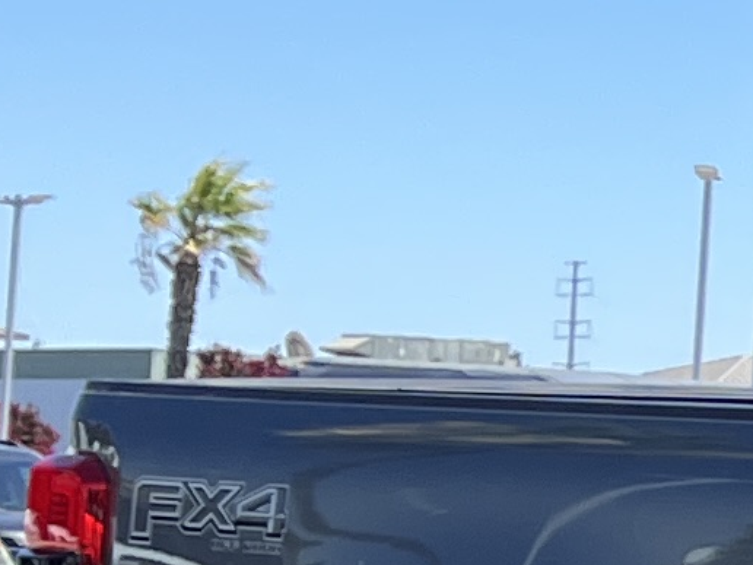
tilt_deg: +2.5
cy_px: 362
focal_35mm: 203
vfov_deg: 7.3
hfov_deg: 7.5
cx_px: 2806
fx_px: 4416
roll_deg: -1.1
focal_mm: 5.1
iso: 50
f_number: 1.6
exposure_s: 1/1497
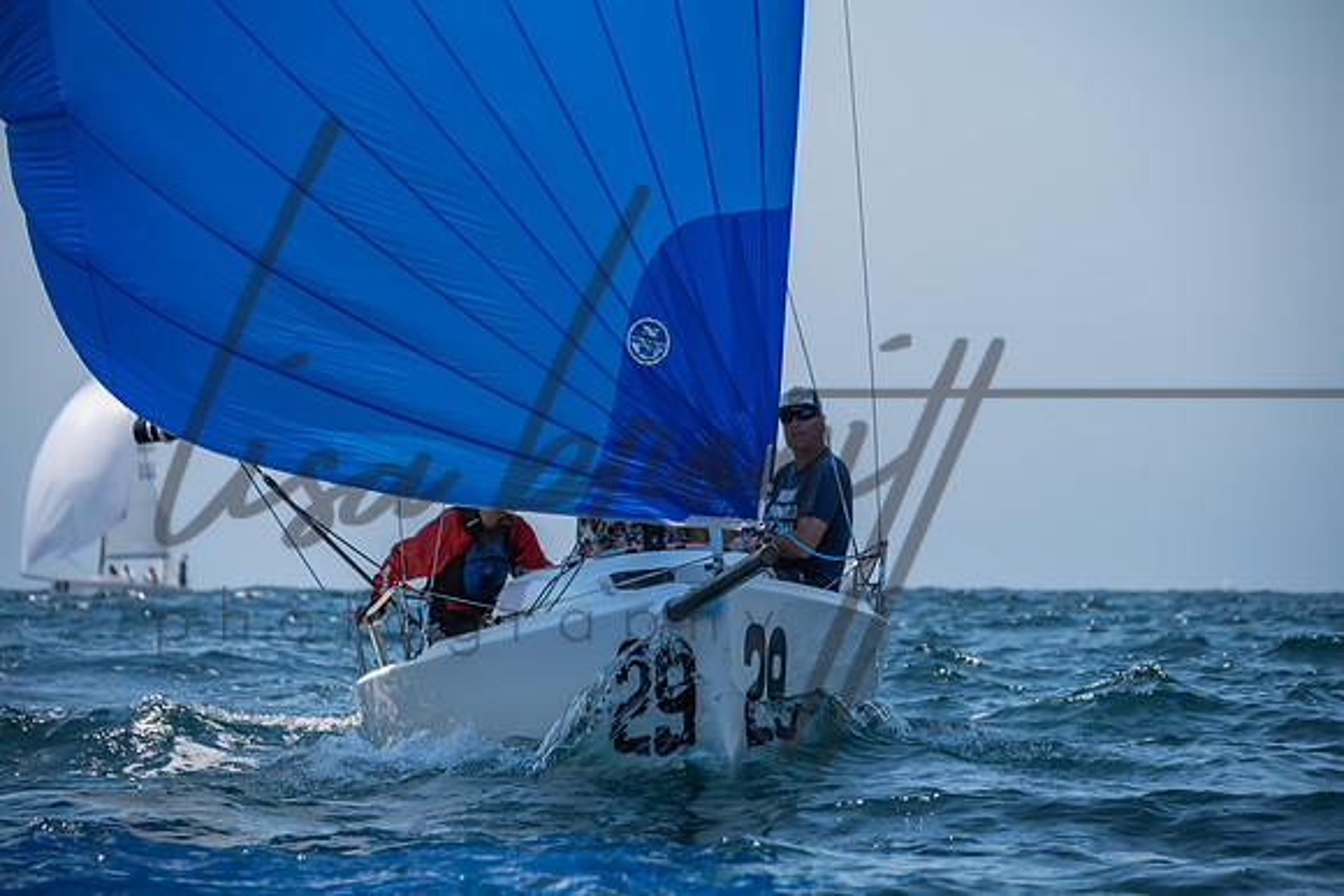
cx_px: 672
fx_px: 6438
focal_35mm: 172
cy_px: 448
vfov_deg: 8.0
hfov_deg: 11.9
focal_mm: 170
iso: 400
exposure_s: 1/1000
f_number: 6.3
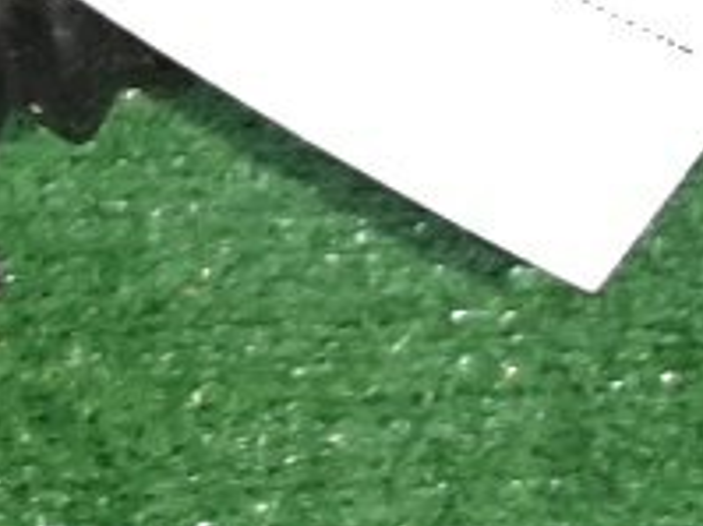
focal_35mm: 188
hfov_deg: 9.3
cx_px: -1032
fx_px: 3816
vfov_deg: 7.9
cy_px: 226
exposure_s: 1/50
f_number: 1.7
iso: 172
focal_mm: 3.93
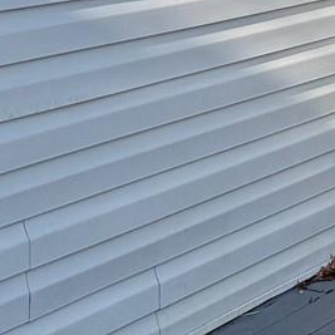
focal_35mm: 163
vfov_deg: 10.7
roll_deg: -2.2
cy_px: 104
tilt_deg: -8.2
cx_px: 753
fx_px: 1785
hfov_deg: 9.7
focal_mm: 6.76
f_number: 1.78
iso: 80
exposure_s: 1/2833
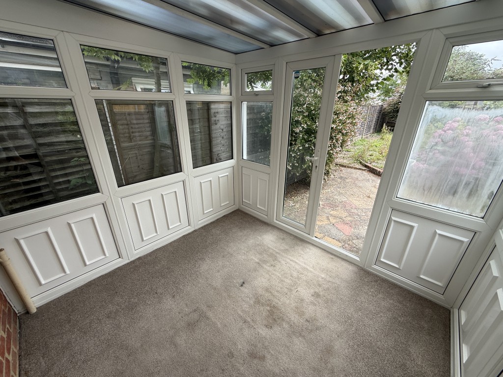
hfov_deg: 102.1
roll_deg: -0.6
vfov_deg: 85.7
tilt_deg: -22.2
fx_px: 203
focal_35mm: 14
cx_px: 252
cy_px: 188
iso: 50
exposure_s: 1/205
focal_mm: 2.22
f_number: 2.2
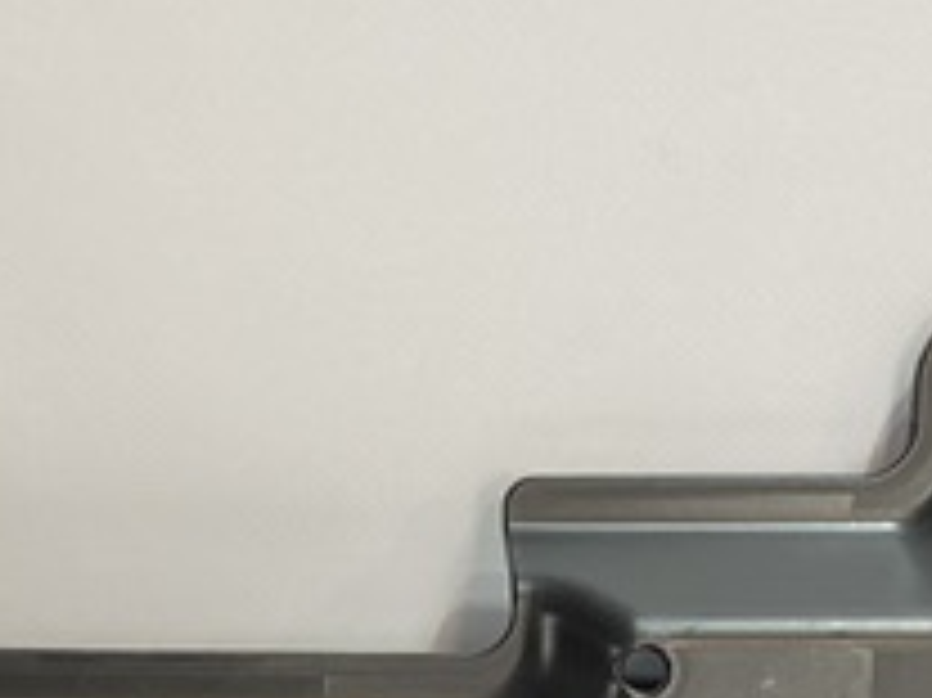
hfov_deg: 12.3
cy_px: 1045
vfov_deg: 9.0
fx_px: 4332
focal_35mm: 161
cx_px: 347
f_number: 1.8
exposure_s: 1/121
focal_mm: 4.25
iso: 80
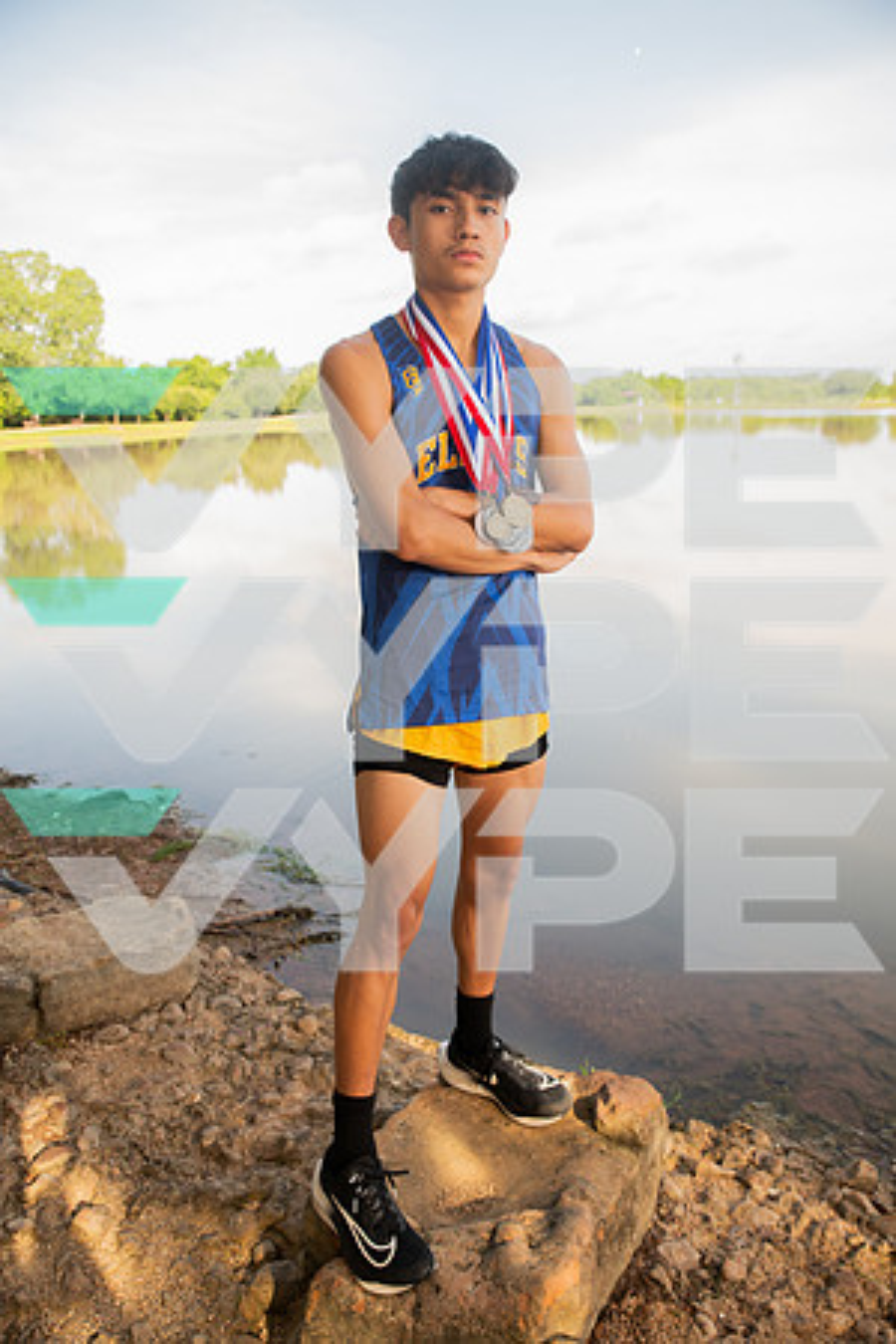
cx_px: 448
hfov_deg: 43.6
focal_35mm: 30
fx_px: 1120
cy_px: 672
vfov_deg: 61.9
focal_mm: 30
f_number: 4.5
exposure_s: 1/400
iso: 250
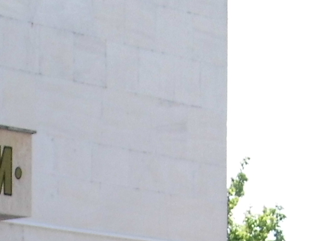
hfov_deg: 8.7
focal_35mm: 226
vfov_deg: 6.2
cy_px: 620
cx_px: -61
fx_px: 2096
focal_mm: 7.7
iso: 100
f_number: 3.5
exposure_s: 1/500
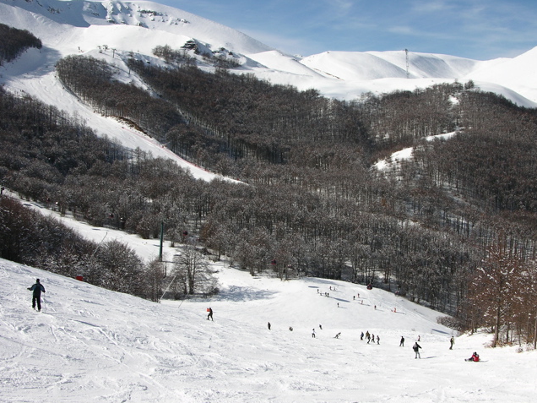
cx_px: 291
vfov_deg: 32.9
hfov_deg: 42.9
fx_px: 683
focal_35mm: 44
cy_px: 195
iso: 50
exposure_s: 1/282
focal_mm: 8.9
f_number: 8
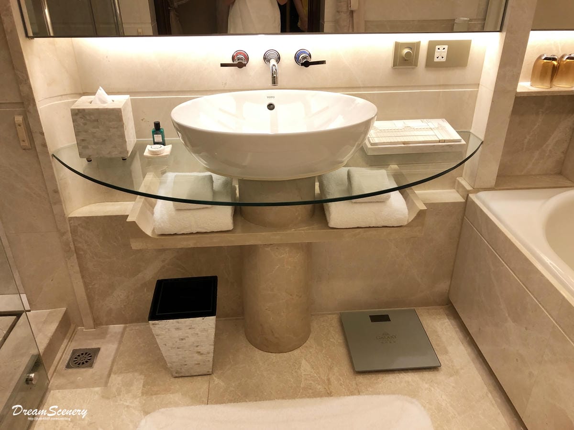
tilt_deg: -29.8
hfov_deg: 63.4
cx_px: 287
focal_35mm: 28
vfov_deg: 49.7
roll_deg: -0.5
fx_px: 464
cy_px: 215
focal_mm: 3.99
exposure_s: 1/50
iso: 32
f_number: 1.8
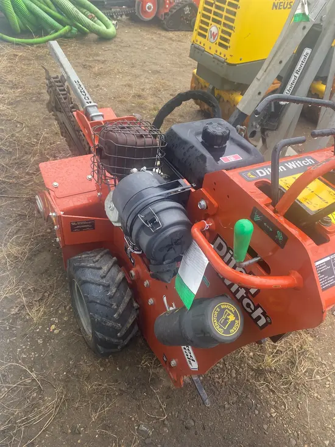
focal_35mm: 26
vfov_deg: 67.3
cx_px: 168
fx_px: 335
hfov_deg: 53.1
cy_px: 224
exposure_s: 1/122
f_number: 1.8
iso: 64
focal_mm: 4.25
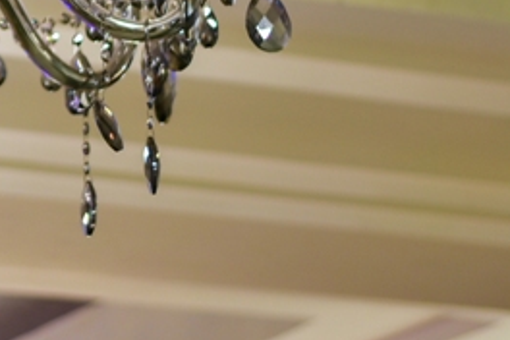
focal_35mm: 205
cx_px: -150
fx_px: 2904
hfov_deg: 9.8
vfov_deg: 6.6
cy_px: -94
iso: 200
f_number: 1.8
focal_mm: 50
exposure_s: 1/100
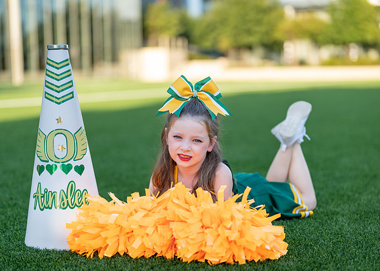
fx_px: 647
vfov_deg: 23.7
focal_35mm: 60
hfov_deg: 32.7
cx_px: 190
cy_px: 150
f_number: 1.2
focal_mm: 50
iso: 100
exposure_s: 1/1250
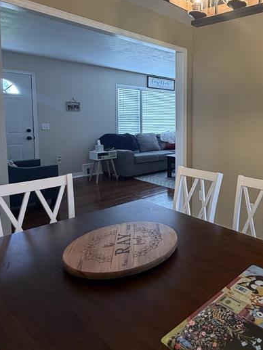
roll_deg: -1.7
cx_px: 240
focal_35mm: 26
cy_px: 137
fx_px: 263
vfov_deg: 66.5
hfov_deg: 47.3
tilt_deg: -4.7
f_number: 2.2
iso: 200
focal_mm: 2.22
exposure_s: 1/60
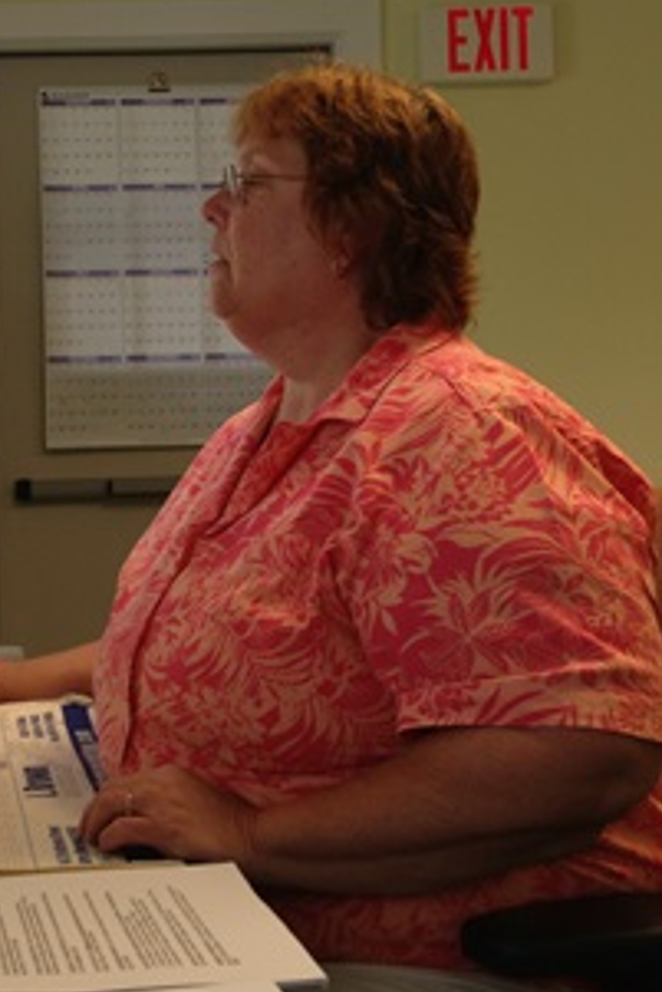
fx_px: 1570
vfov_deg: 35.0
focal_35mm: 57
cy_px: 440
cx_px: 40
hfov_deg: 23.1
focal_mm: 4.13
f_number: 2.4
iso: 64
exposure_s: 1/40
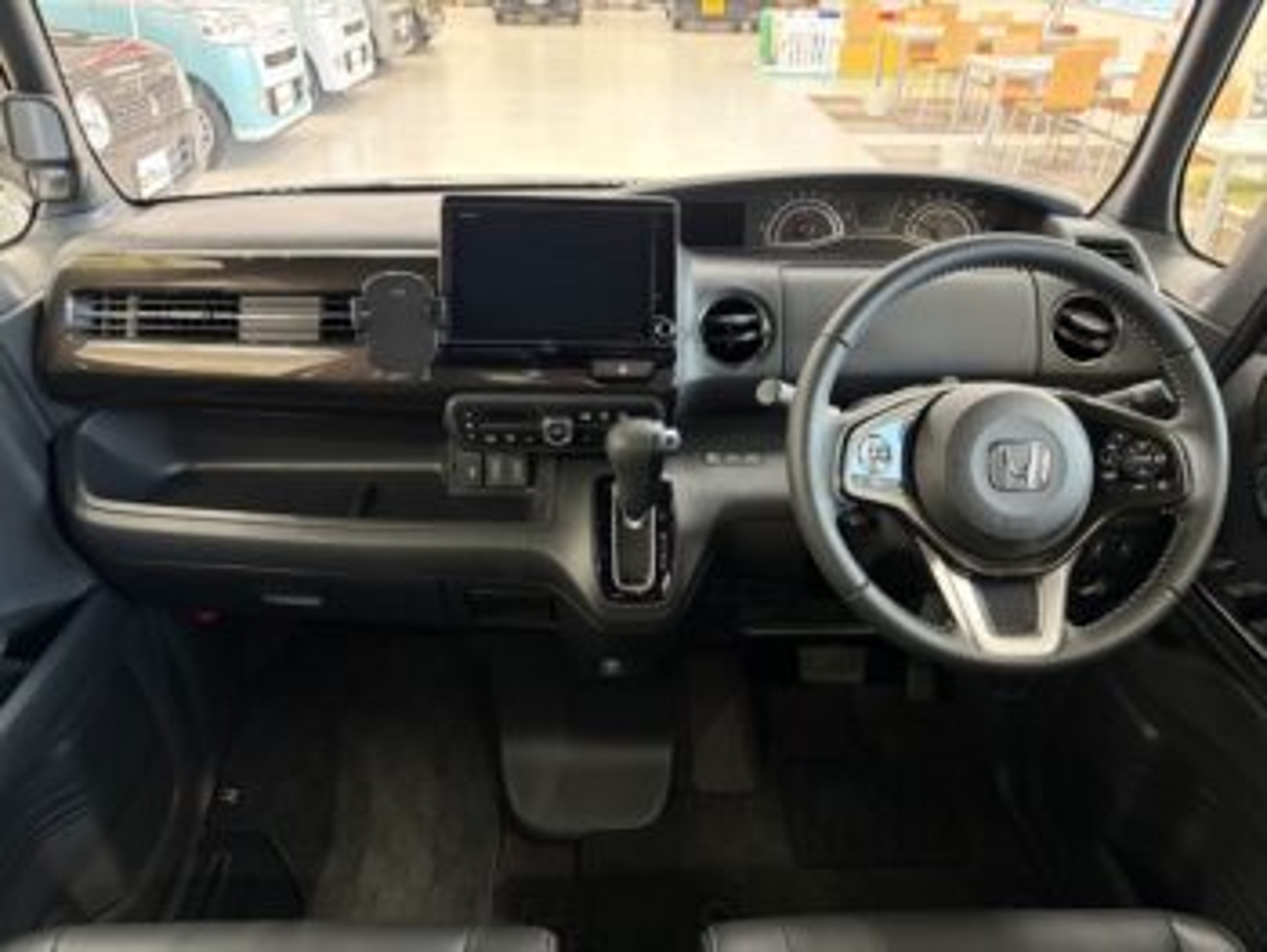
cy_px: 476
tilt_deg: -28.6
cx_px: 634
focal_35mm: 26
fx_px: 952
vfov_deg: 53.1
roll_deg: -1.1
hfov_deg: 67.3
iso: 640
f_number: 1.6
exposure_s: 1/38
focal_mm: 5.96
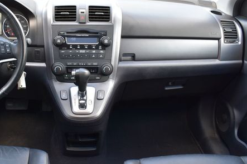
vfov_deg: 34.0
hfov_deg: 48.9
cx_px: 88
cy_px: 62
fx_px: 267
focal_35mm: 39
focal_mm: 18
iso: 400
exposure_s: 1/50
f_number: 8
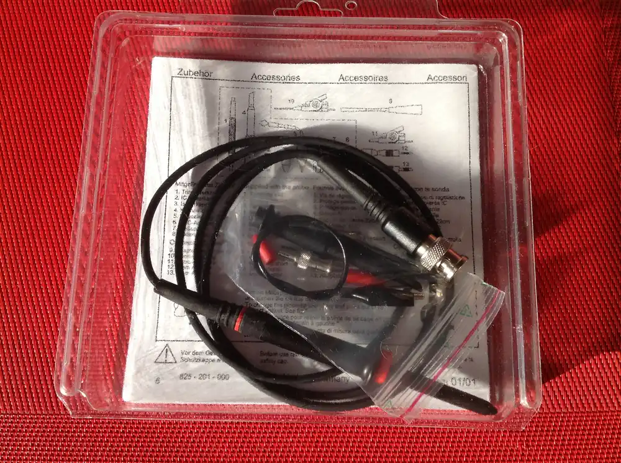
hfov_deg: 52.7
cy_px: 232
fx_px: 627
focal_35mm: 35
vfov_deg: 40.6
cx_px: 310
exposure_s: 1/796
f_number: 2.4
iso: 50
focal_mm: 4.28
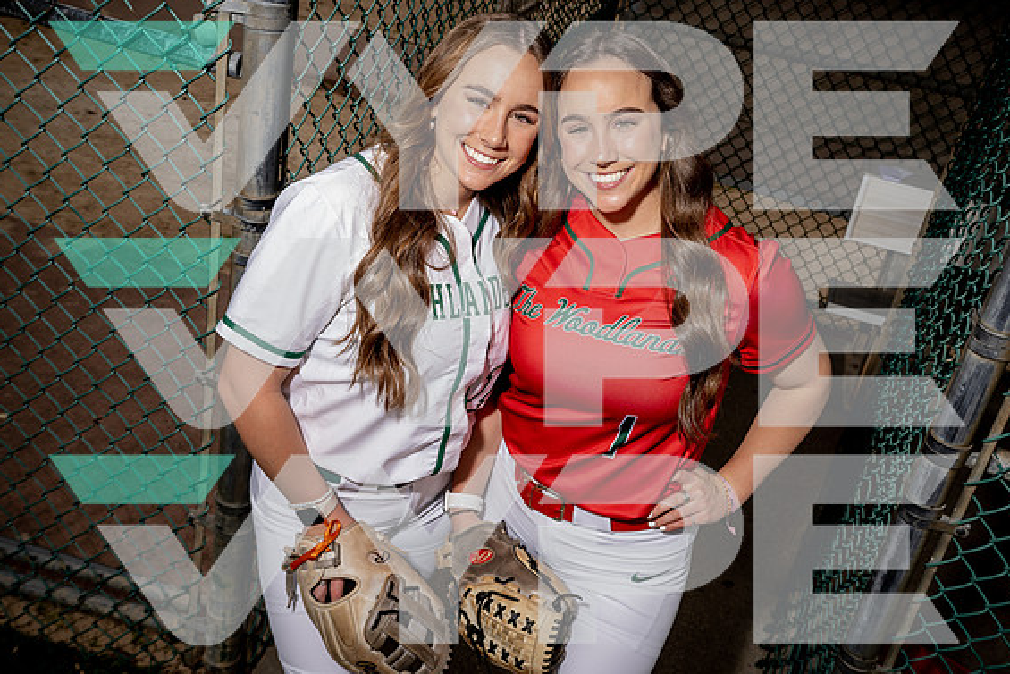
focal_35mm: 39
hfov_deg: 49.5
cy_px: 333
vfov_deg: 34.2
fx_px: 1094
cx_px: 509
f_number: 8
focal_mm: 38
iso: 100
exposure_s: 1/250
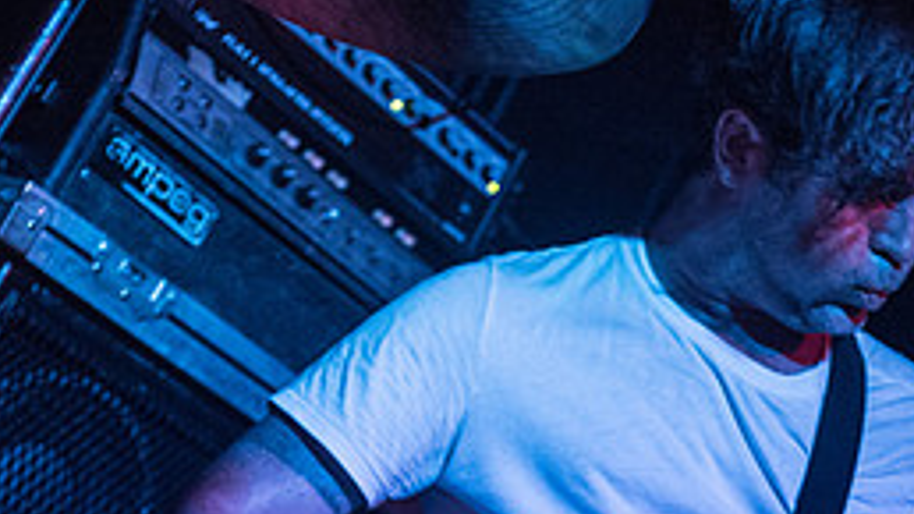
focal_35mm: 110
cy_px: 547
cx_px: 474
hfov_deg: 19.5
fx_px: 2665
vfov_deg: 10.9
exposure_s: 1/160
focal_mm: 44
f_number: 2.8
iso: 6400
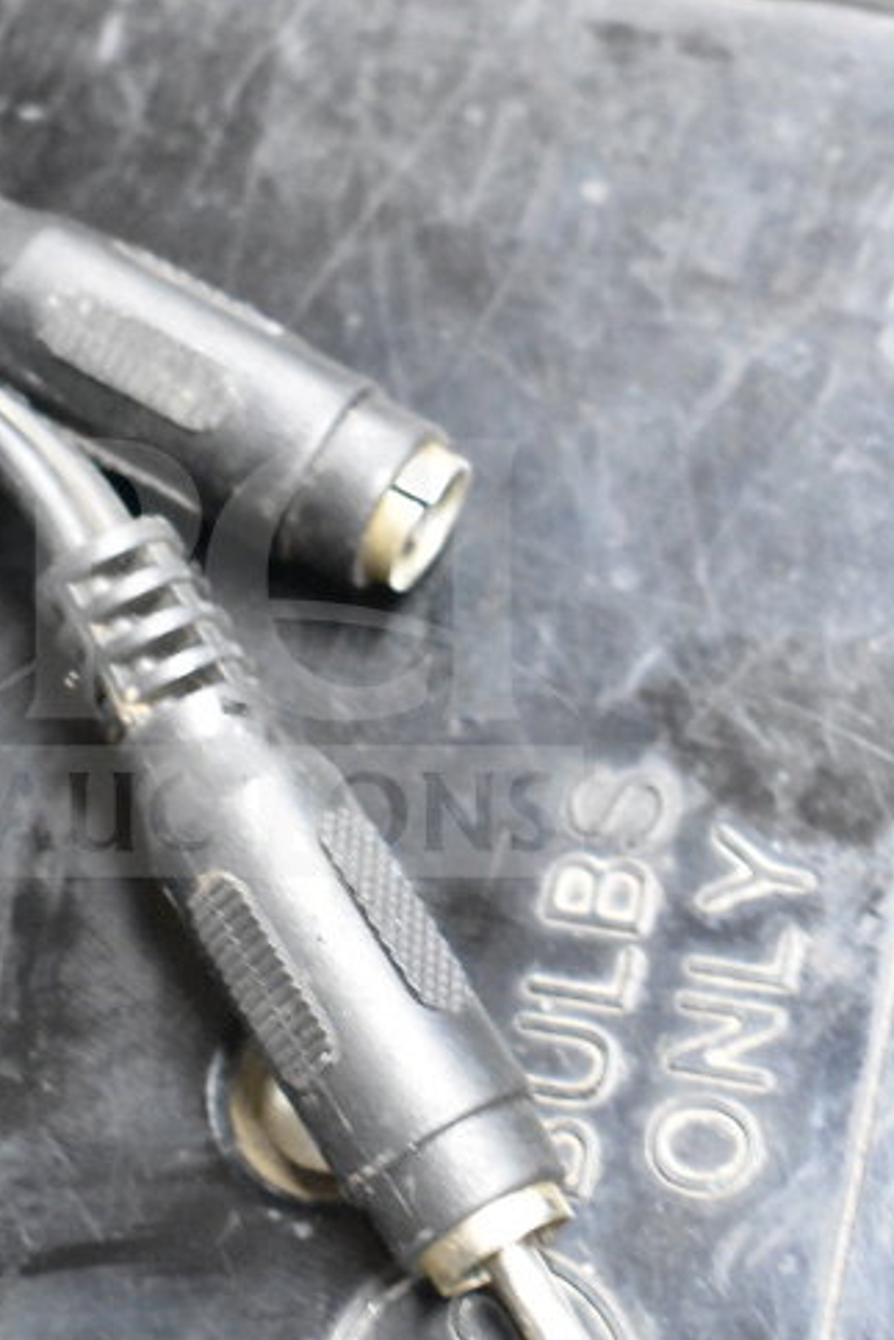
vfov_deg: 20.0
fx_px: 3796
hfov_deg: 13.4
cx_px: 271
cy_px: 658
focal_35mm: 102
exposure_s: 1/60
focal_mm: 36
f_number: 4.8
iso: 11400
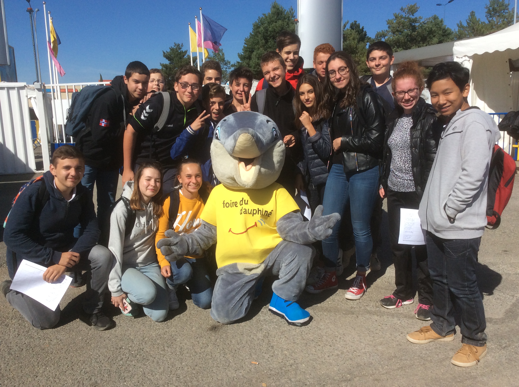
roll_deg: +3.3
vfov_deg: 44.1
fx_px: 479
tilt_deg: -10.5
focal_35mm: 32
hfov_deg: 56.9
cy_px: 194
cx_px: 260
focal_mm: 3.3
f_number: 2.4
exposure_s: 1/1972
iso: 32
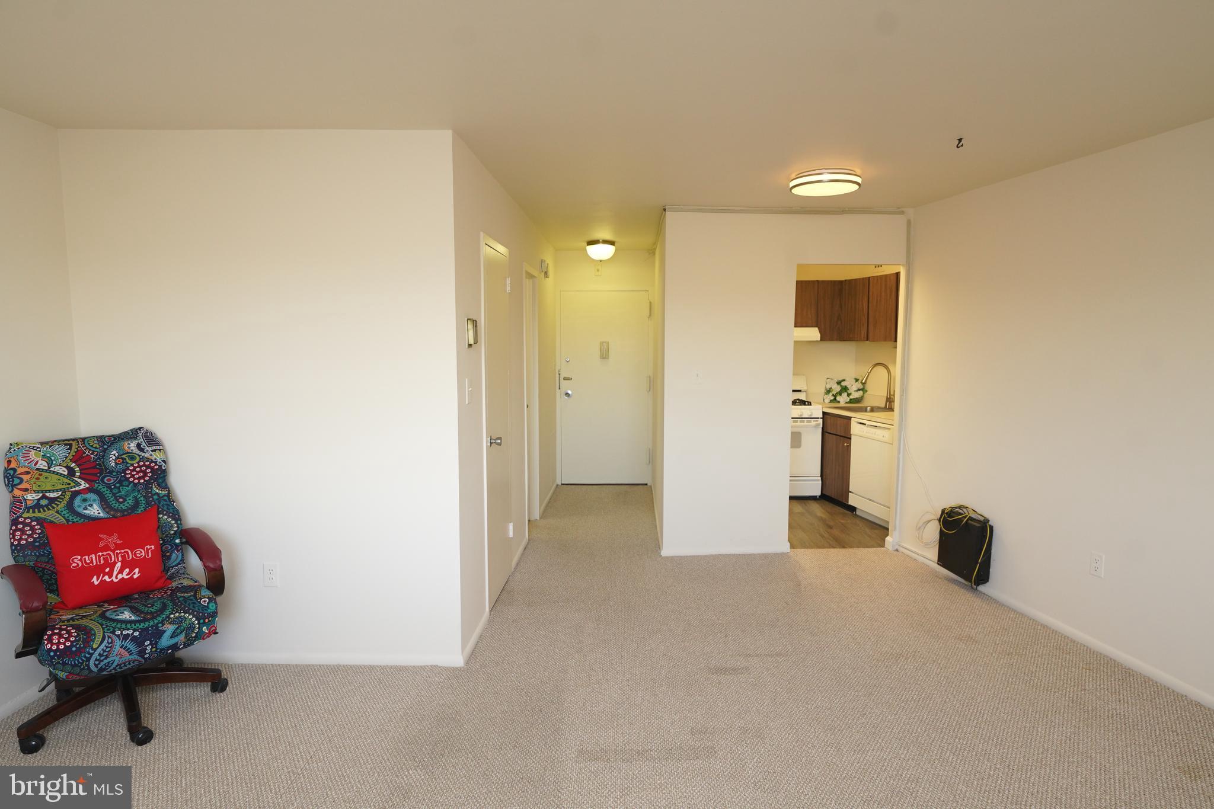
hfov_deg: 81.2
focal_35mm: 21
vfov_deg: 59.5
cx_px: 607
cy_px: 404
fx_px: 708
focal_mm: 21
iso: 1250
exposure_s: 1/160
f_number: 4
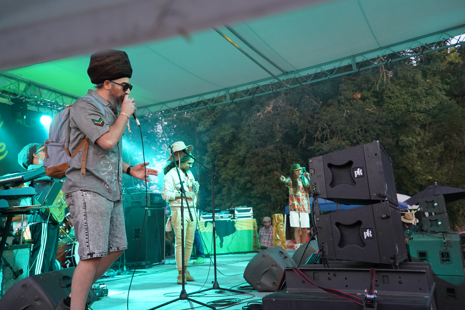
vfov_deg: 35.1
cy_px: 155
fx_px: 491
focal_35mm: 38
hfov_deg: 50.7
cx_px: 232
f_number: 4
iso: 3200
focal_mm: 38
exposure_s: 1/160
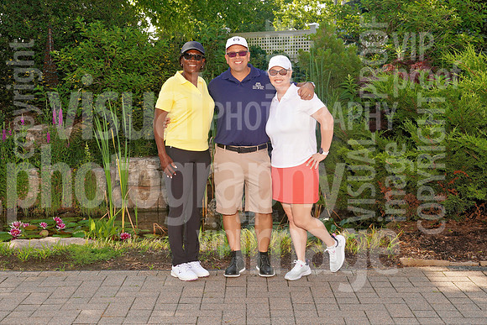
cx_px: 244
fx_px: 792
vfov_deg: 23.2
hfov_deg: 34.2
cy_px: 162
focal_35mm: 58
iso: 125
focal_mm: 39
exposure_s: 1/125
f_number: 8
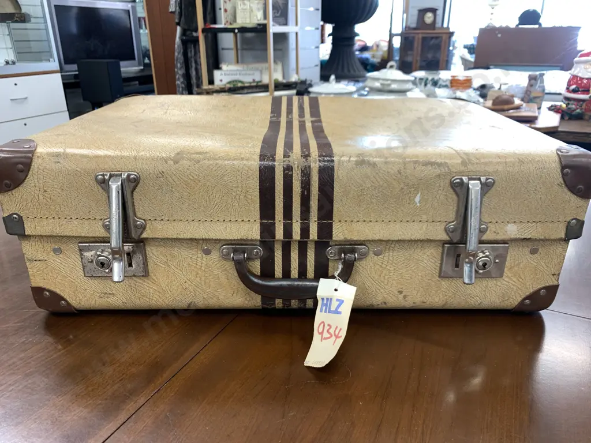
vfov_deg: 53.1
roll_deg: -0.8
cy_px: 222
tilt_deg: -22.0
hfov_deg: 67.3
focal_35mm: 26
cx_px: 296
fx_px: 444
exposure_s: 1/50
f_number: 1.8
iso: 64
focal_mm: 4.25
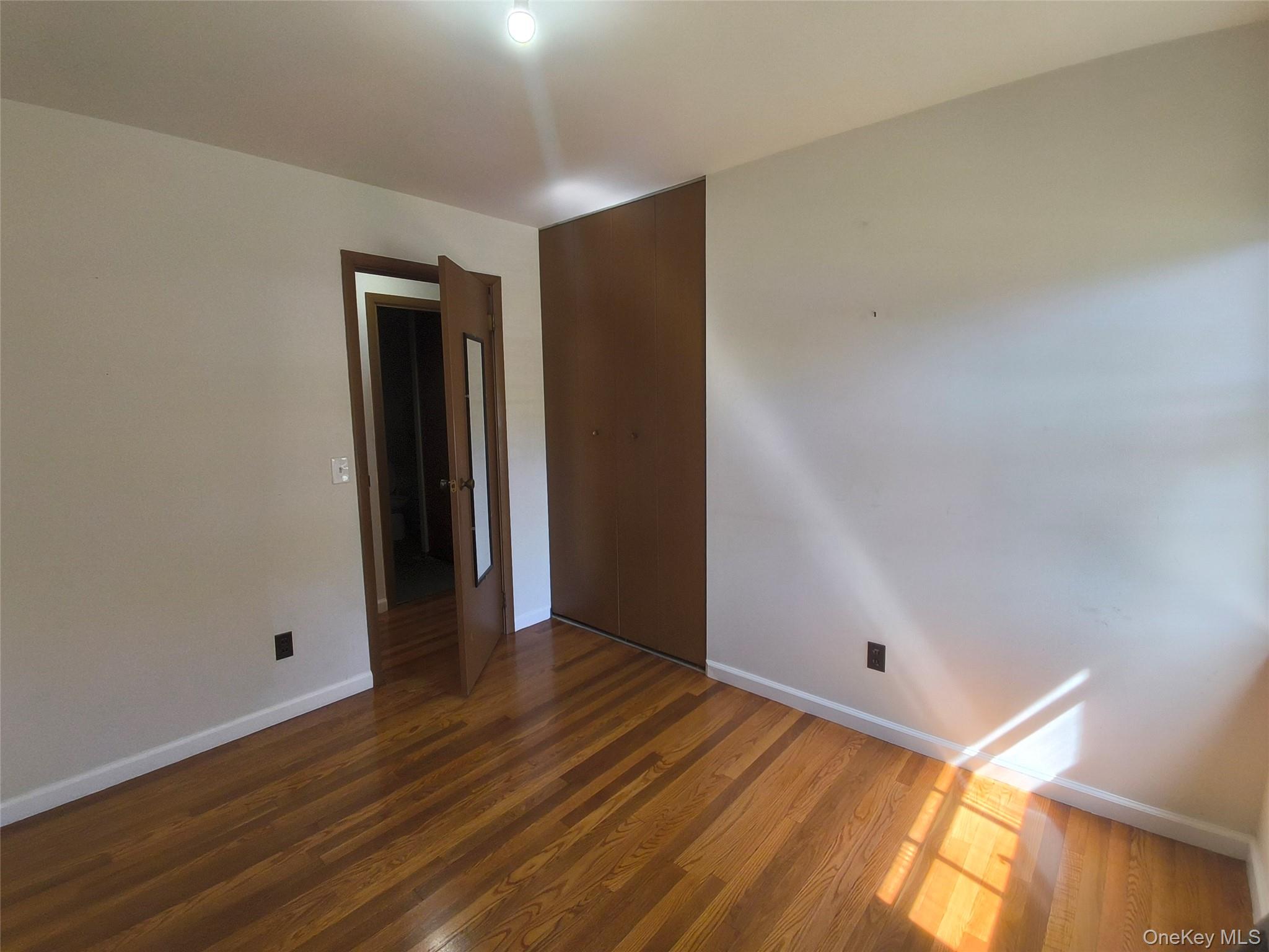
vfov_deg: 78.1
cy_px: 476
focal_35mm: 16
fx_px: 587
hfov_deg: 94.5
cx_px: 634
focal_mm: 1.46
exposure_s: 1/120
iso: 40
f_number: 2.2
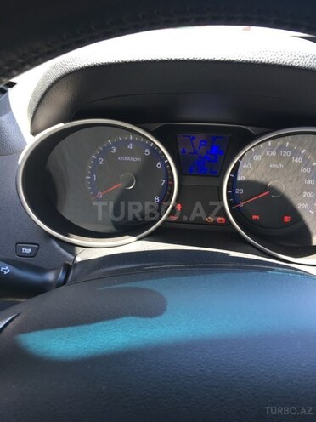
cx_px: 158
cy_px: 211
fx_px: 353
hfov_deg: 48.2
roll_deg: +0.4
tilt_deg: -29.3
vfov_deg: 61.7
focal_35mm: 29
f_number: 2.2
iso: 32
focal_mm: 4.15
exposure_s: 1/50
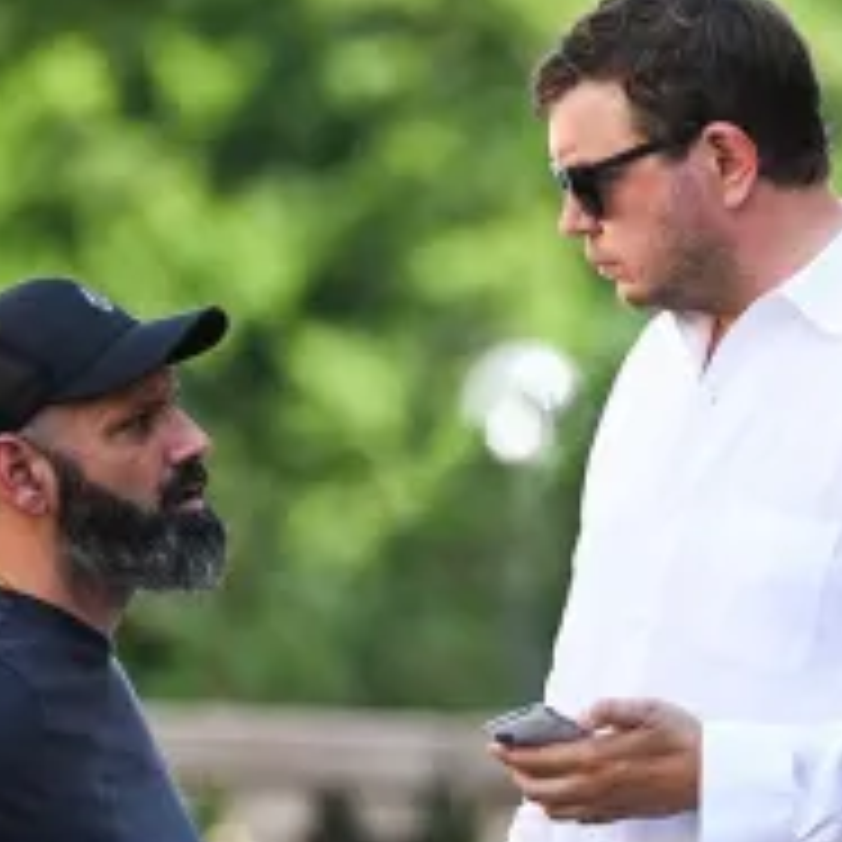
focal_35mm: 692
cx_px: 847
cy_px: 471
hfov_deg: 2.5
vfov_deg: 2.5
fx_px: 19043
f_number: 2.8
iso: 640
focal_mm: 200
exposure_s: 1/3200
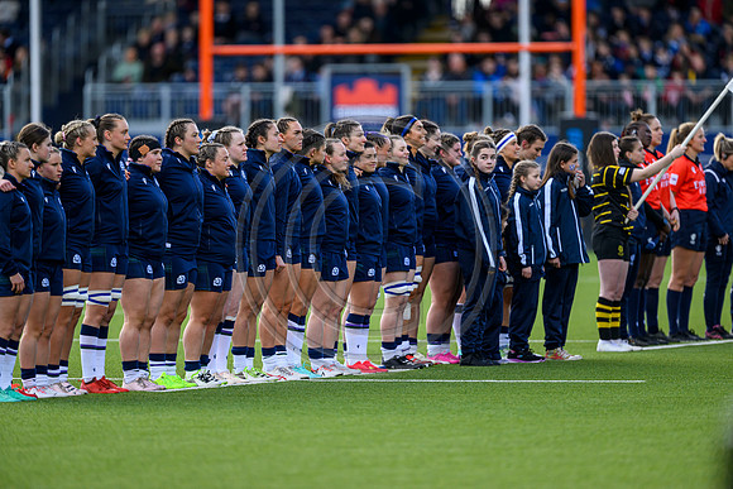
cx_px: 366
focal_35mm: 400
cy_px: 244
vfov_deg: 3.4
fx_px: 8146
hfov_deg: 5.2
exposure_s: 1/1600
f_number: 3.2
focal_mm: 400
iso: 400
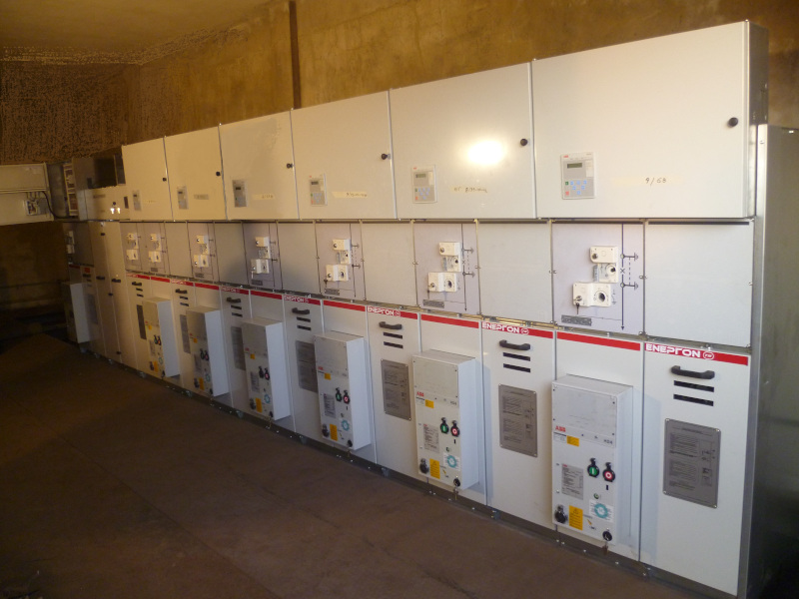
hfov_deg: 63.4
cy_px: 300
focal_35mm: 28
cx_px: 400
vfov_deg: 49.7
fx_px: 646
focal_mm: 5
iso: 200
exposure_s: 1/30
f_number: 2.8
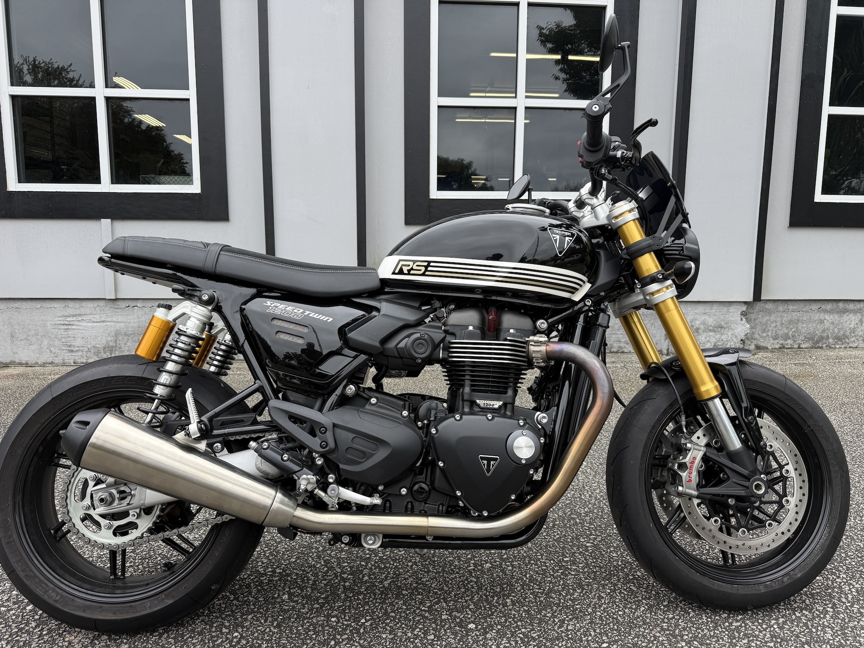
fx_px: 599
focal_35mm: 24
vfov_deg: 56.8
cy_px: 324
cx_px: 432
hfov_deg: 71.6
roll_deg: -0.2
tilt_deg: -6.7
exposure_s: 1/955
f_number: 1.78
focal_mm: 6.76
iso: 80
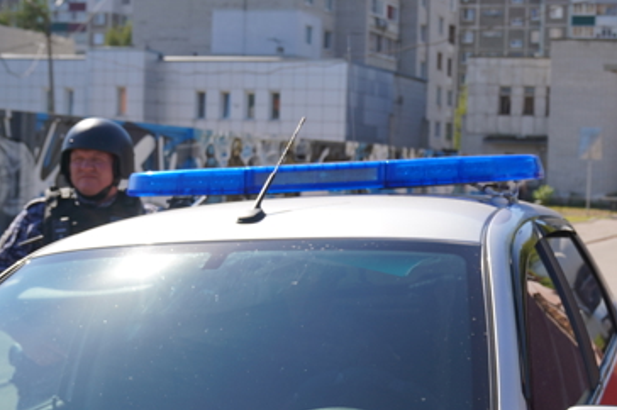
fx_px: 1130
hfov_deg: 29.4
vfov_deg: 20.6
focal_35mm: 66
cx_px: 544
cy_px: 220
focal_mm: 32
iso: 100
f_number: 4.5
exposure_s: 1/640
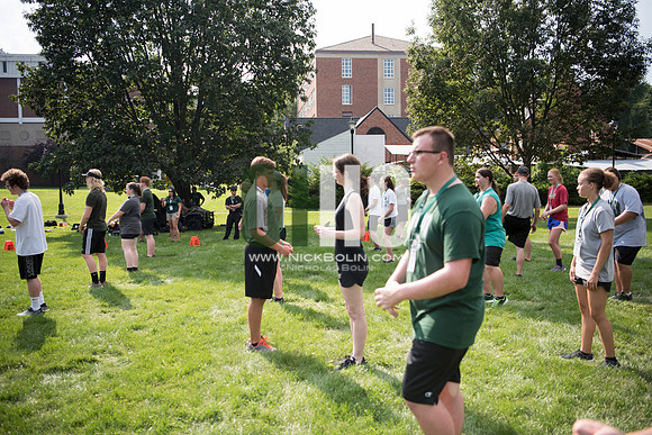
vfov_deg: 38.9
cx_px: 326
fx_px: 616
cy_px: 218
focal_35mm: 34
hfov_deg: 55.8
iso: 200
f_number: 2.8
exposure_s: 1/2000
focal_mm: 34
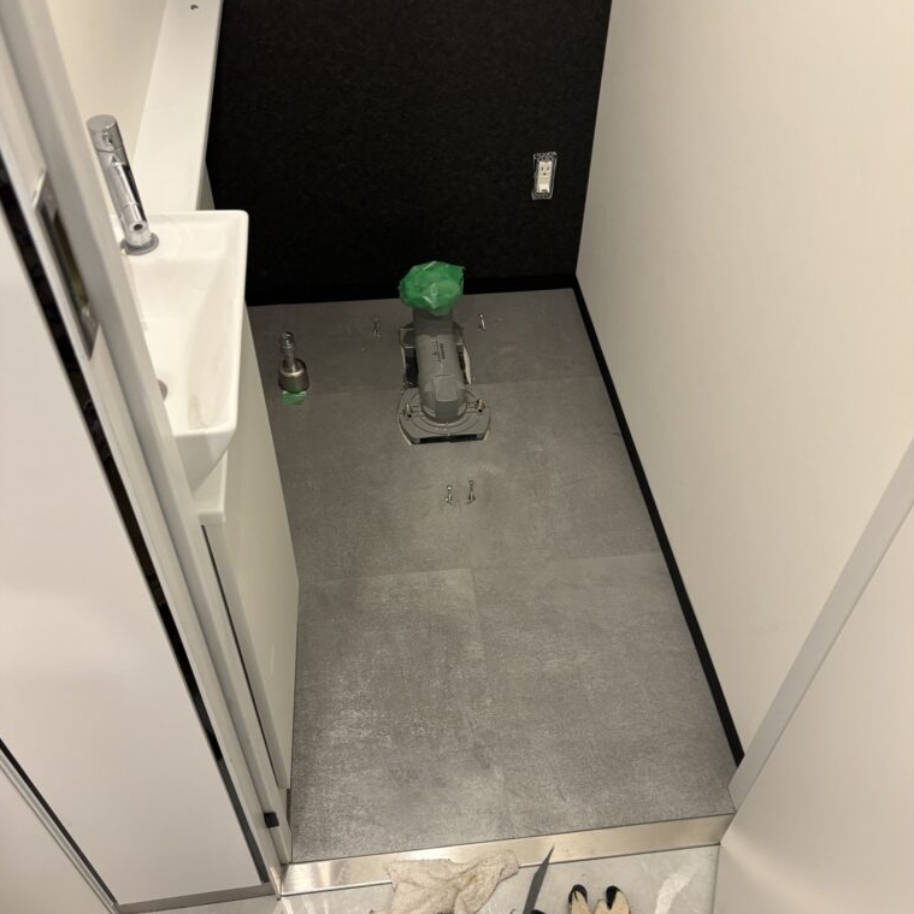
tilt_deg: -48.0
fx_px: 926
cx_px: 458
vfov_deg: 52.5
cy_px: 488
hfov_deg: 52.5
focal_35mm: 31
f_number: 1.6
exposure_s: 1/50
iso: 160
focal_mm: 5.96
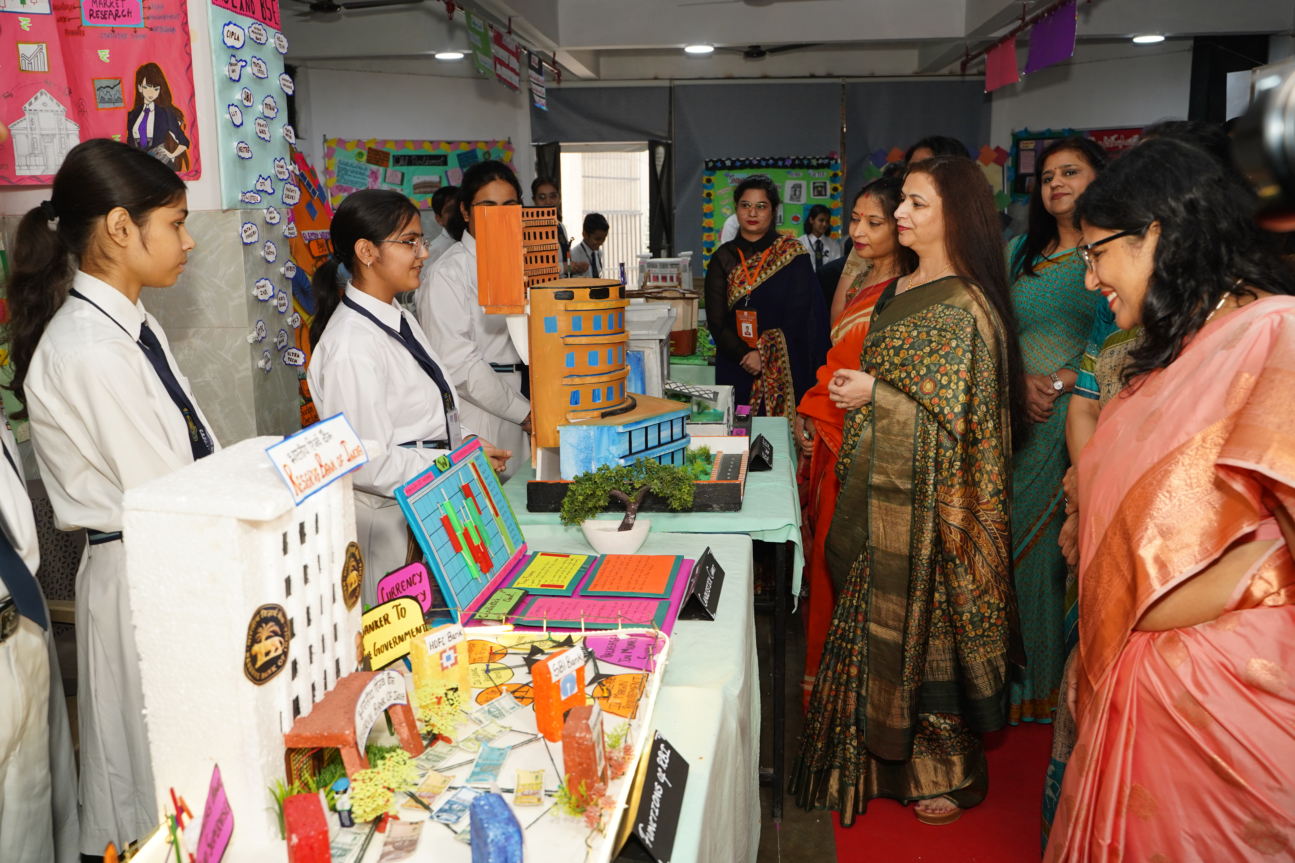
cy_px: 432
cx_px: 648
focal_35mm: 30
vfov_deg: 43.6
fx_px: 1079
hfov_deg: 61.9
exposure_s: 1/160
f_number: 5
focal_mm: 30
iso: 800
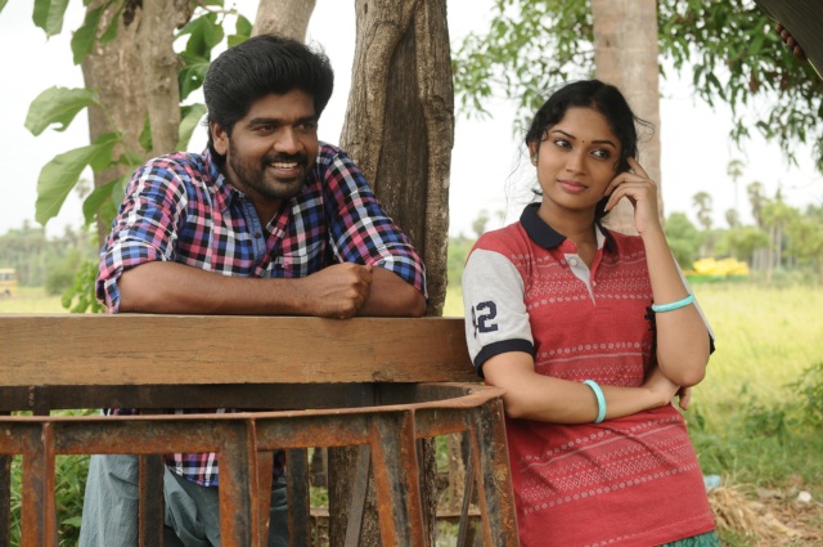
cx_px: 412
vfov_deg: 14.7
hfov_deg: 21.9
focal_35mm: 93
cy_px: 274
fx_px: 2123
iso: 250
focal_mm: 62
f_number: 7.1
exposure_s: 1/200
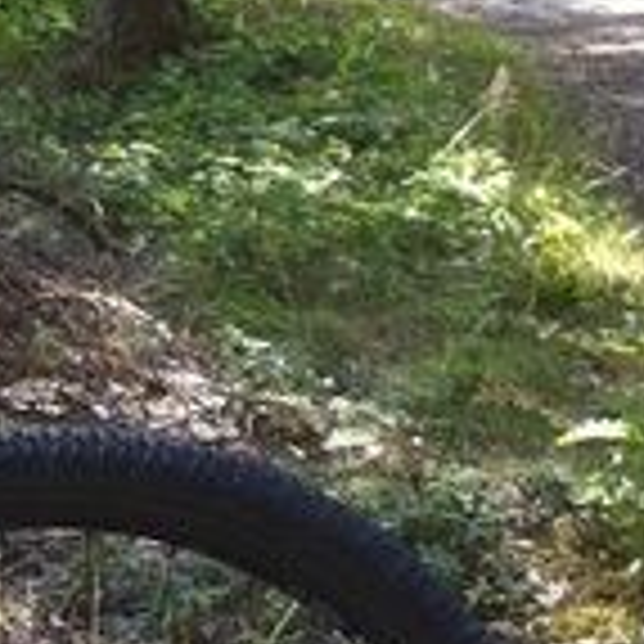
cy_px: 615
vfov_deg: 8.3
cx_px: -840
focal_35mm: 209
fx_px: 4399
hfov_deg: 7.8
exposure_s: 1/170
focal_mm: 3.85
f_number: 2.8
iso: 80
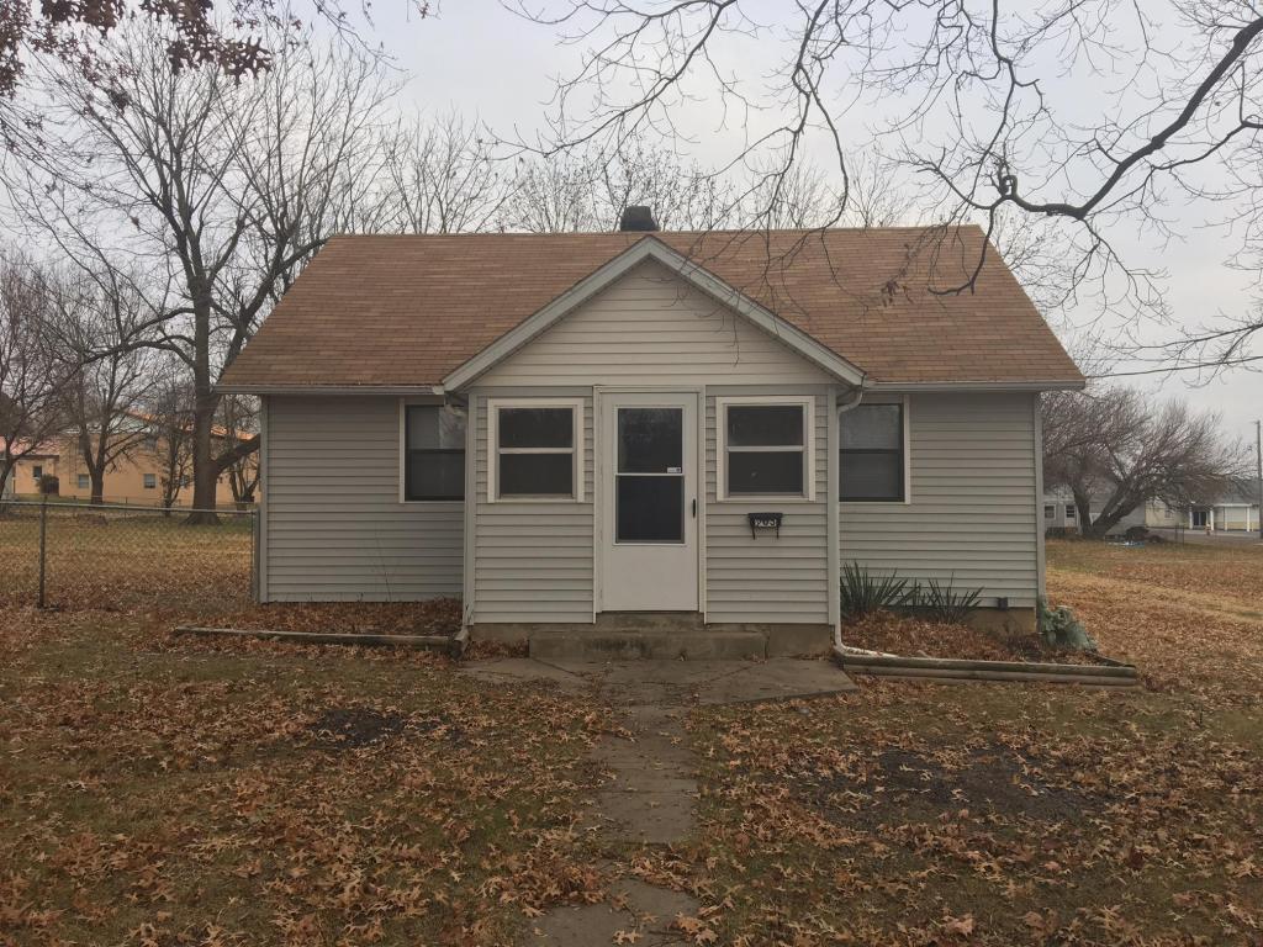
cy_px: 474
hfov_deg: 61.7
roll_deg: +0.5
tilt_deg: +2.9
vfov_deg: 48.2
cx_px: 632
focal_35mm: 29
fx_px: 1058
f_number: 2.2
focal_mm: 4.15
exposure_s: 1/297
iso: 25
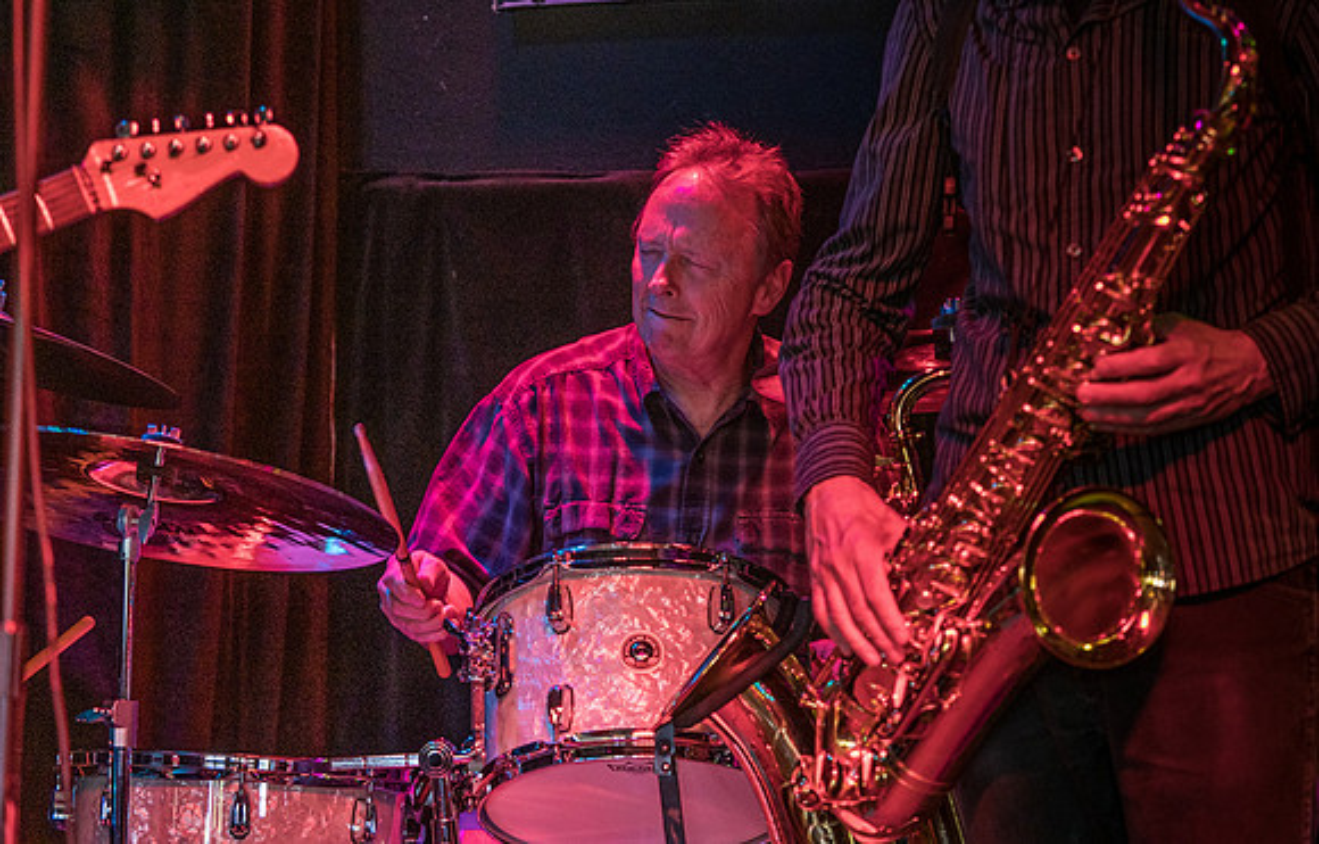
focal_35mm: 147
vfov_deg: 9.0
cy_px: 350
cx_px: 660
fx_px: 5333
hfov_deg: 14.1
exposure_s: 1/60
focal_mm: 70
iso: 1250
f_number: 2.8
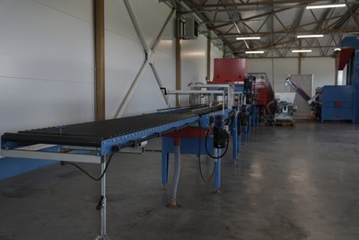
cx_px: 180
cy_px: 120
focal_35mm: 37
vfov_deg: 36.0
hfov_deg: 51.9
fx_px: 369
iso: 1000
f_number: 5
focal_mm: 37
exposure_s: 1/50
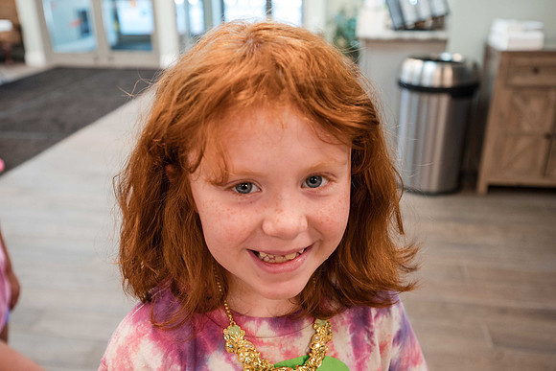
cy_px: 183
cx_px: 276
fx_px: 488
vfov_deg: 41.6
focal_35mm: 32
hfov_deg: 59.3
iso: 1600
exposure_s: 1/125
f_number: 4
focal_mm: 29.5
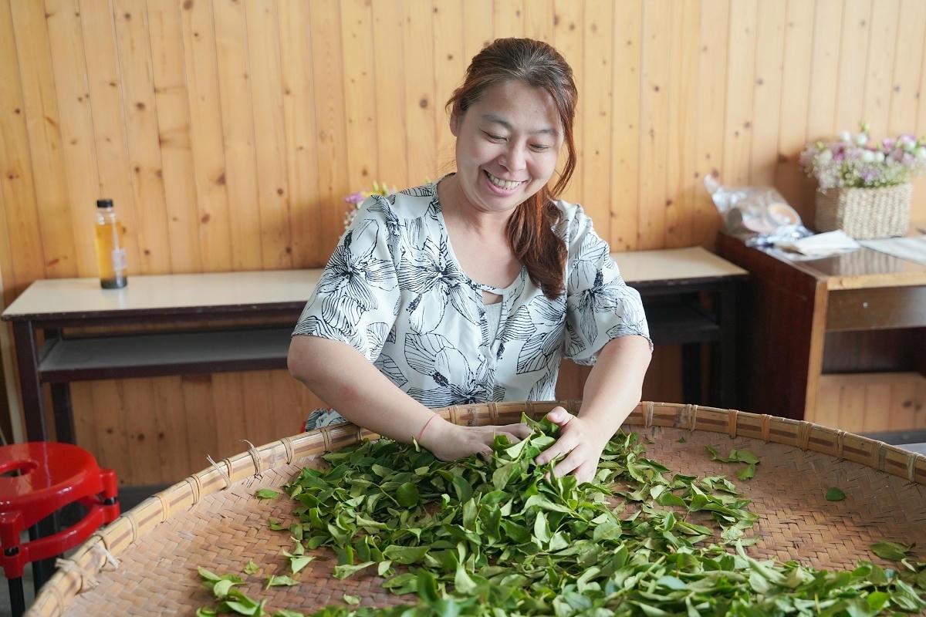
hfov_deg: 47.4
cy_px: 308
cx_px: 463
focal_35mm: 41
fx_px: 1055
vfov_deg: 32.6
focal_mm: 41
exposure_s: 1/160
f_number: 4
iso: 1250
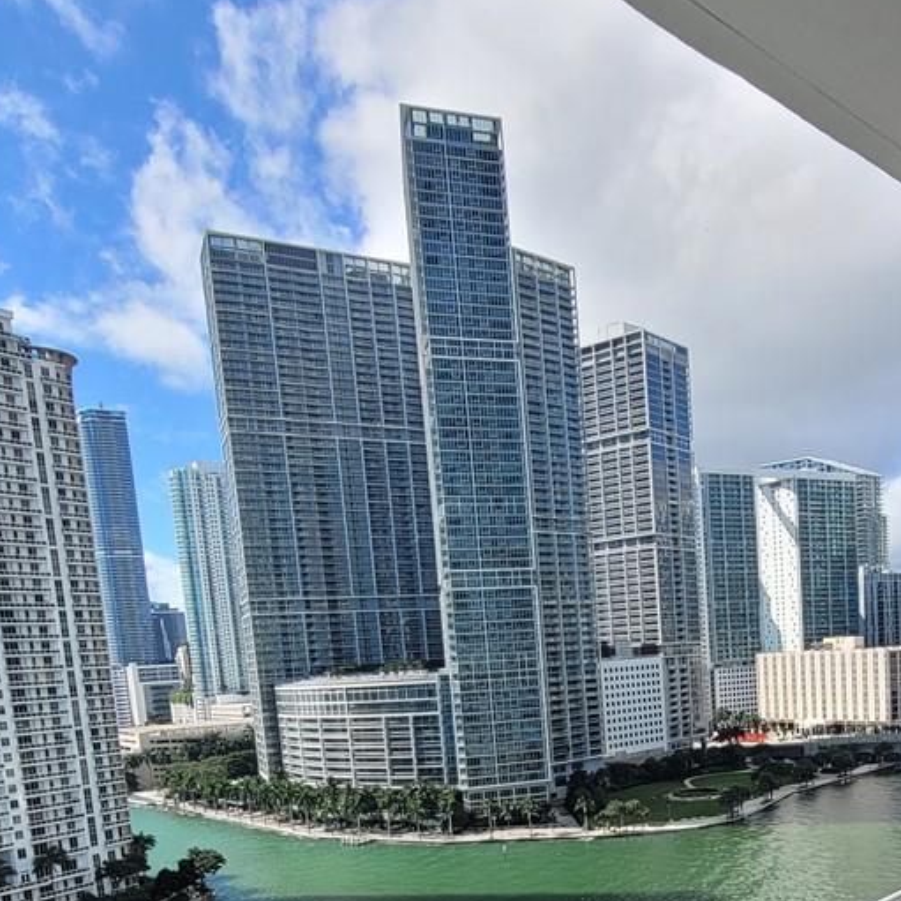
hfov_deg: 44.4
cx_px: 681
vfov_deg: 42.2
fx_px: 1060
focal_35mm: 36
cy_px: 813
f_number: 2.2
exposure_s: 1/1384
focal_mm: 1.74
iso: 40
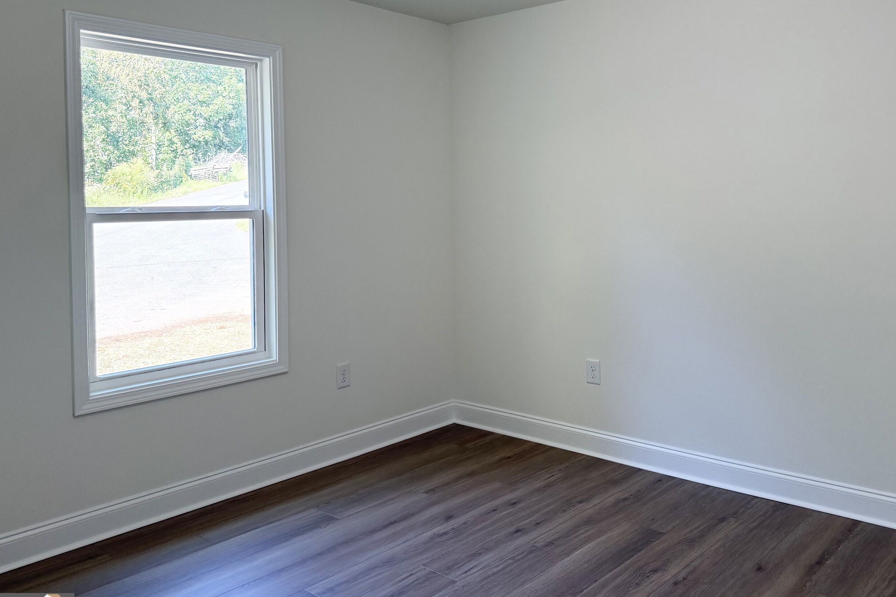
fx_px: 771
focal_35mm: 31
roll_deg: +0.6
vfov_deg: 42.0
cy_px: 218
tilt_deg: -0.9
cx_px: 506
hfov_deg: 60.1
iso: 200
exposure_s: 1/195
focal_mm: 6.76
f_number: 1.78
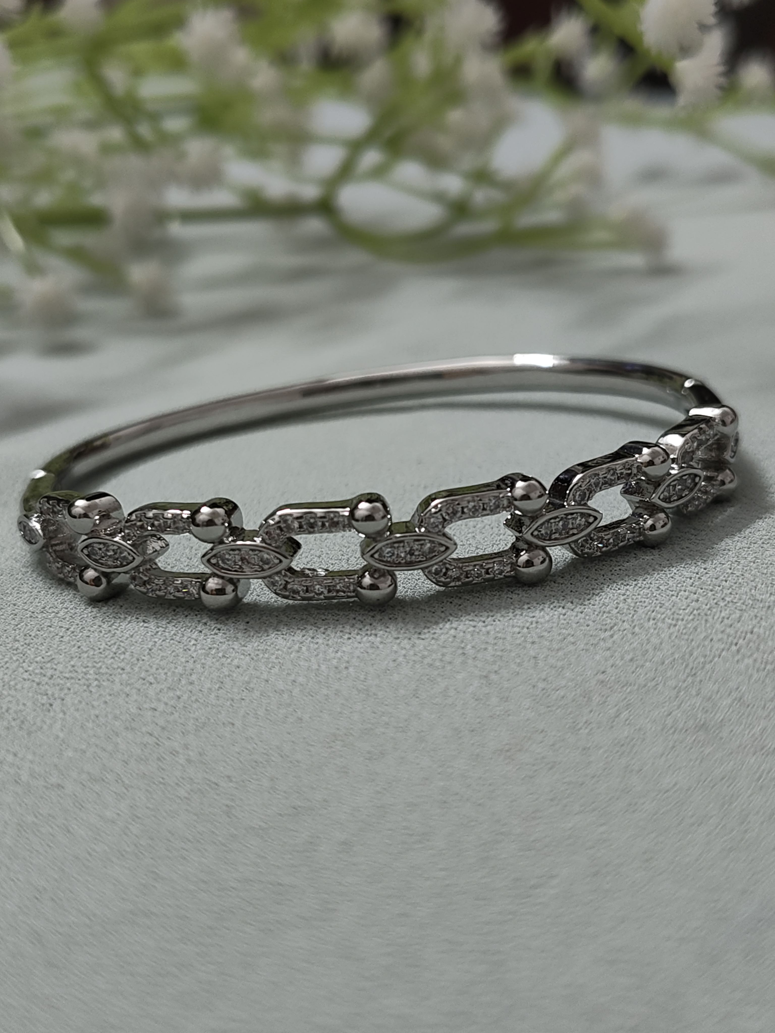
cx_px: 388
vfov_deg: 38.2
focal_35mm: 50
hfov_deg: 29.1
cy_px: 516
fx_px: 1493
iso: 880
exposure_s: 1/33.3
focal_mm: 5.56
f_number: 1.88
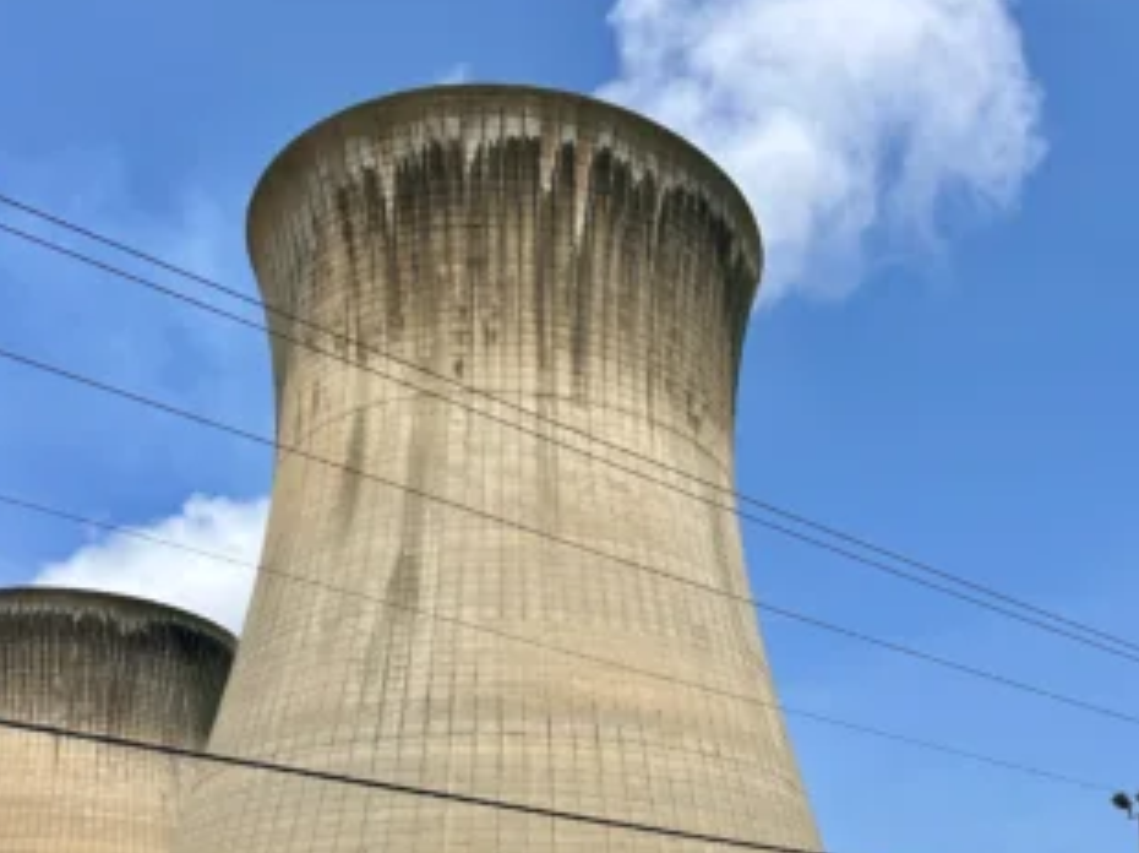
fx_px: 1381
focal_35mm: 42
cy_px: 849
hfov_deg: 44.7
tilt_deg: +10.9
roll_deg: +0.2
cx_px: 667
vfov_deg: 31.7
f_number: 1.5
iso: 50
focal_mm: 5.7
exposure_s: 1/5882
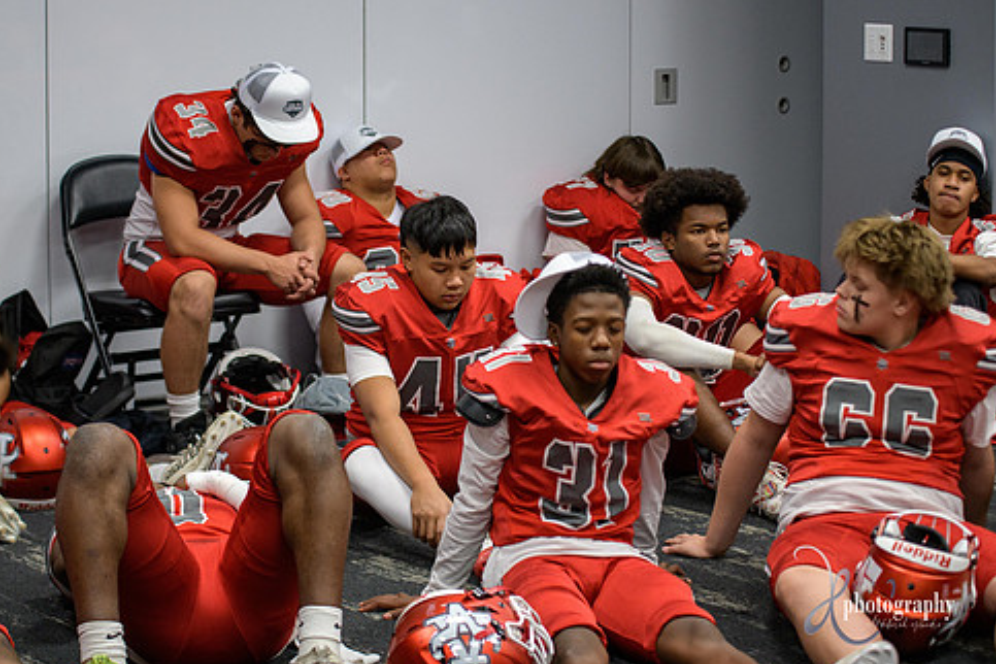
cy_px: 298
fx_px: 2324
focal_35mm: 84
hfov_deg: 24.2
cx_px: 417
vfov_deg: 16.3
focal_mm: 70
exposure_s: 1/250
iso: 1250
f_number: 2.8
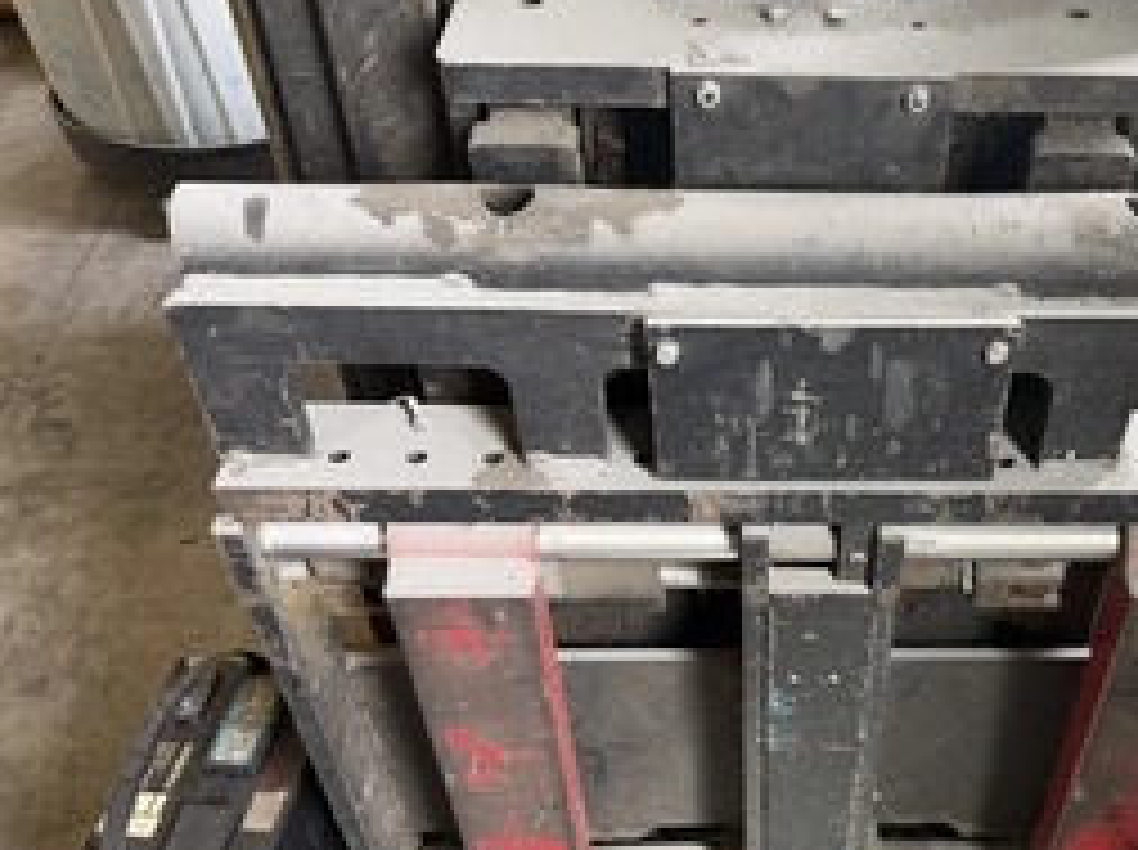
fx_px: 1247
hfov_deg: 47.5
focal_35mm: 38
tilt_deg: -45.9
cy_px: 585
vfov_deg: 37.1
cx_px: 828
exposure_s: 1/89
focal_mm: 6.76
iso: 200
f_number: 1.78
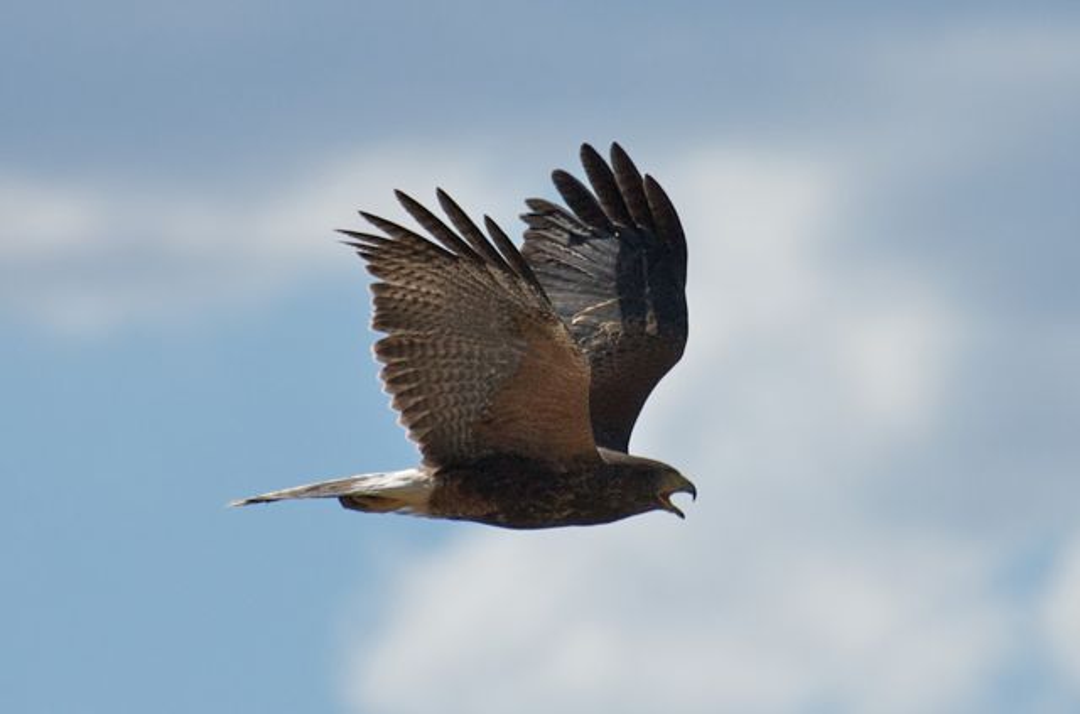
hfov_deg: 4.6
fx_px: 13463
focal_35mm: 450
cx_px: 540
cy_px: 357
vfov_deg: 3.0
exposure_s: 1/3200
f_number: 7.1
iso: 400
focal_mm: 300
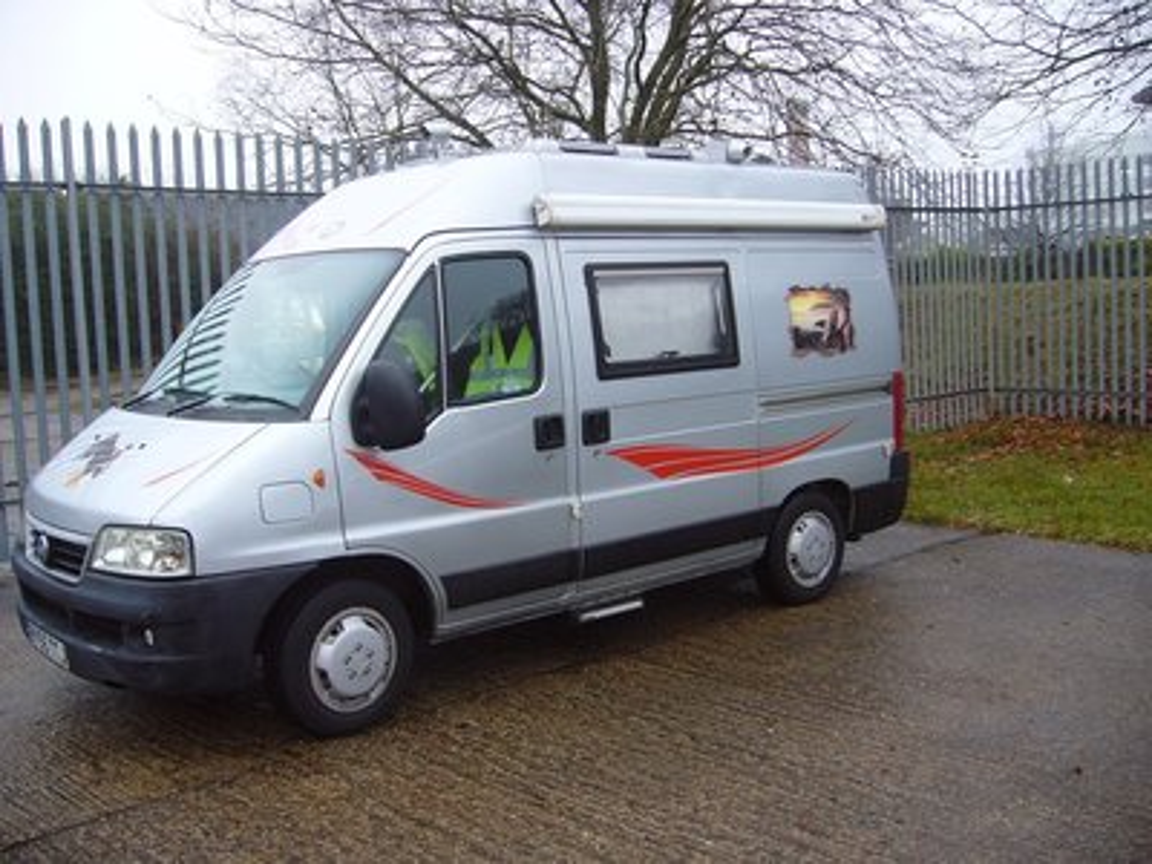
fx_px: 1165
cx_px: 576
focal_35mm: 35
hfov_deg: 52.6
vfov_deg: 40.7
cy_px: 432
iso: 100
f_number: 2.8
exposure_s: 1/30
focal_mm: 5.8
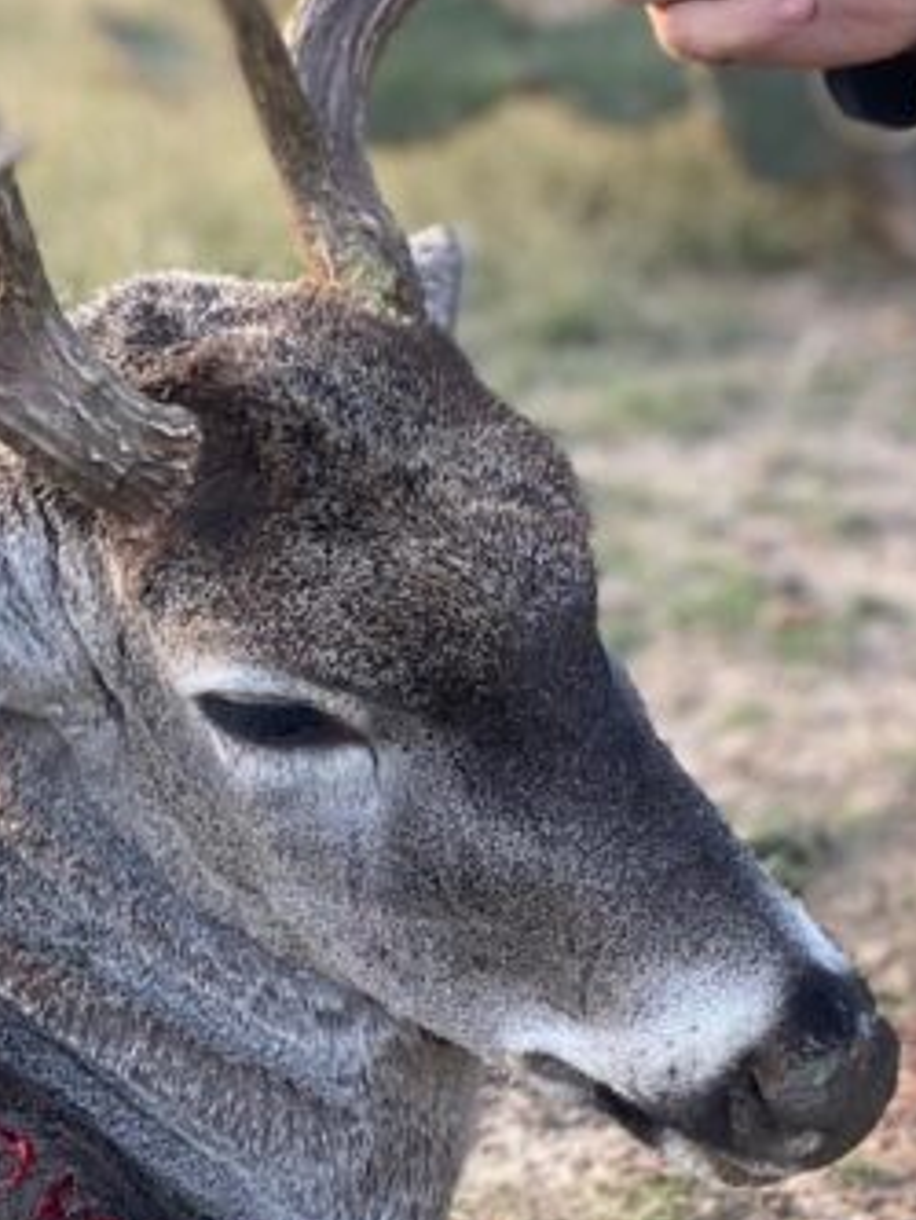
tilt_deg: -20.7
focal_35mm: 80
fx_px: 2821
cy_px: 865
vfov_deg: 24.2
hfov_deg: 18.4
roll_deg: +3.0
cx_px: 315
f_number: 1.8
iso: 125
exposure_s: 1/121
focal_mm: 4.25
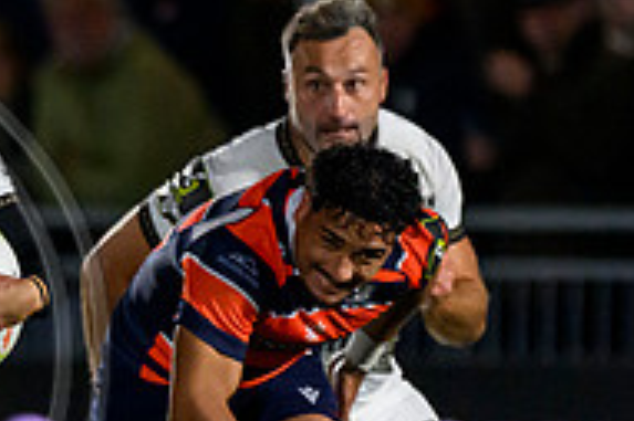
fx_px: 38622
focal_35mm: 2195
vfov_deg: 0.6
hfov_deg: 0.9
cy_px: 404
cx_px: -41
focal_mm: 560
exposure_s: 1/2000
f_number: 4
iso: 8000
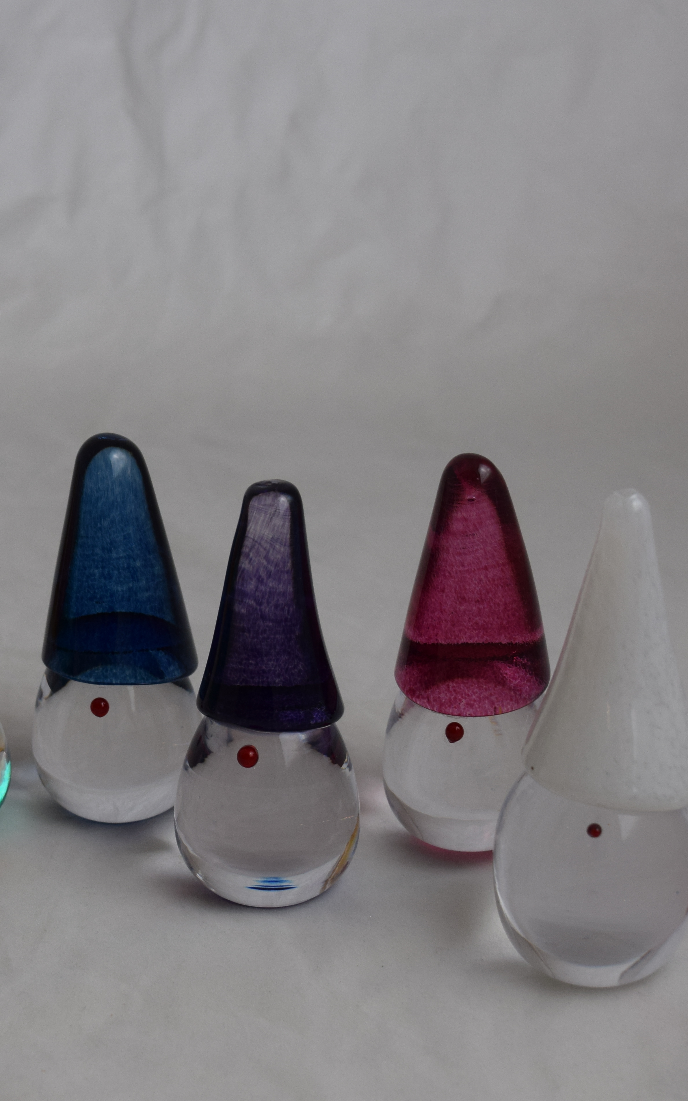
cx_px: 160
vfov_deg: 29.5
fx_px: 2094
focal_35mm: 70
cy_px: 552
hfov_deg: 18.5
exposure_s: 1/160
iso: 400
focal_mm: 29
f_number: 6.3
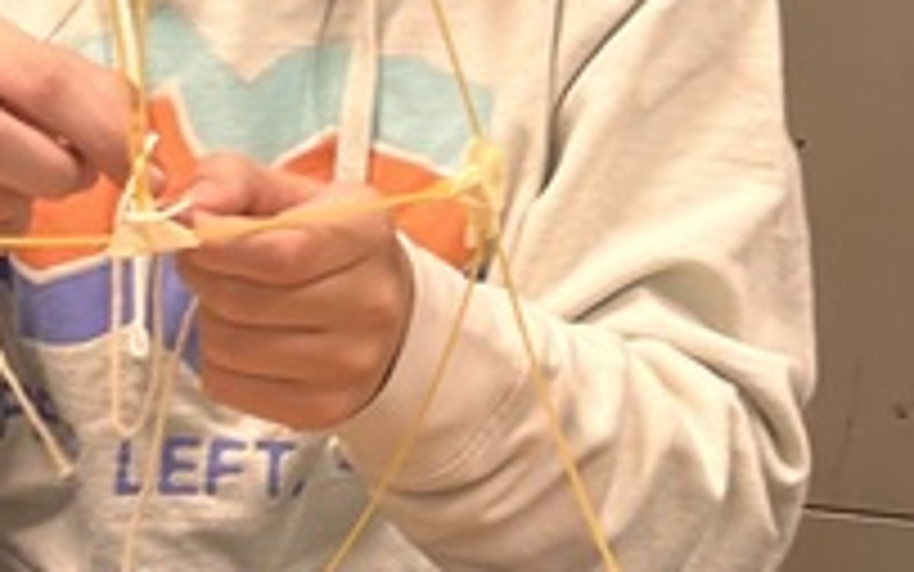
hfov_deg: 14.9
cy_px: 131
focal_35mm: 139
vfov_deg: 9.4
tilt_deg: -20.8
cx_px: 738
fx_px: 3463
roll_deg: -2.0
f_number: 1.5
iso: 64
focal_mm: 5.7
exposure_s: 1/60
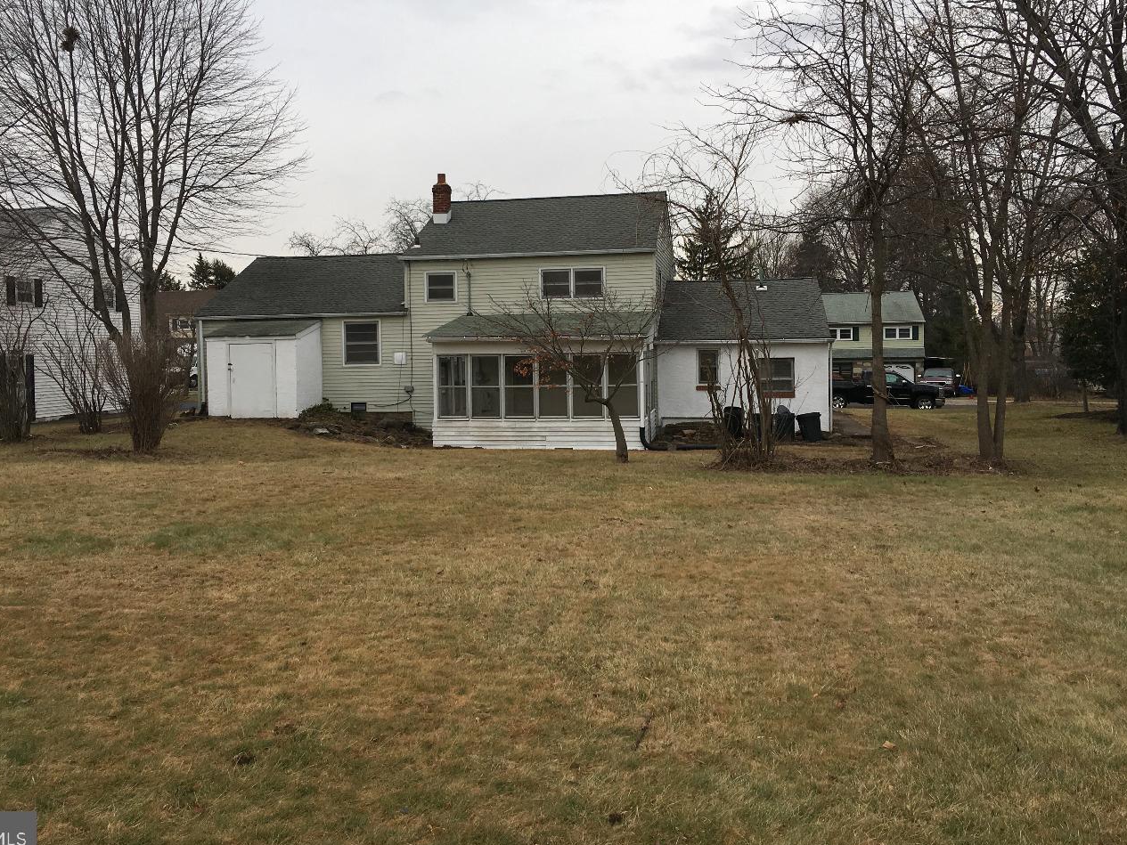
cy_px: 381
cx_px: 522
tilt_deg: -0.5
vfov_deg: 42.9
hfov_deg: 55.3
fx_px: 1074
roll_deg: +0.6
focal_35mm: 33
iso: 25
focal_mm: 4.15
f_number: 2.2
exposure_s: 1/422
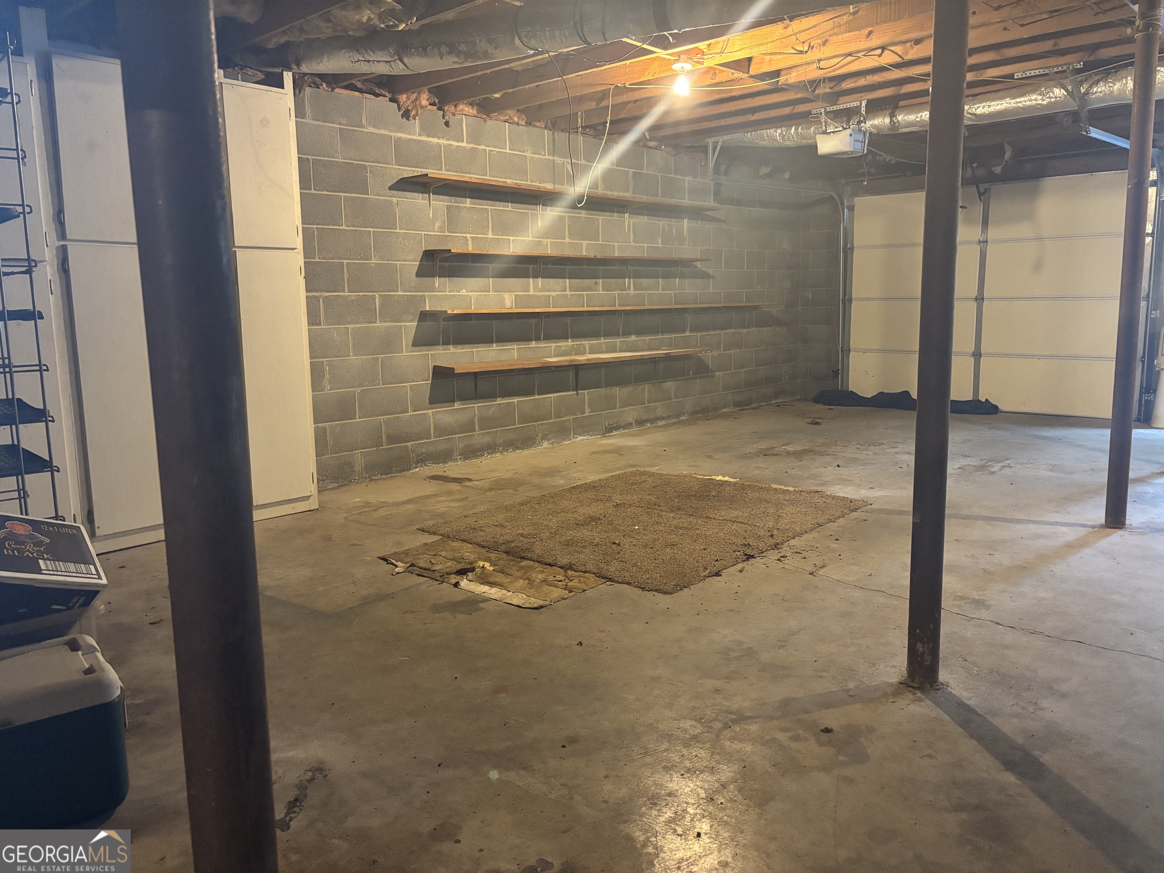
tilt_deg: -9.0
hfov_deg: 67.3
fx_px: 874
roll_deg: +1.0
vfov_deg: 53.1
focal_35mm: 26
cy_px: 436
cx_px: 582
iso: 800
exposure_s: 1/30
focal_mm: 5.96
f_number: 1.6
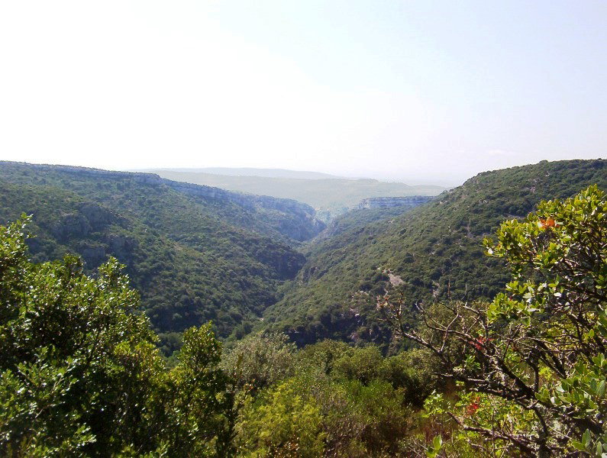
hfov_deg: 51.3
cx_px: 304
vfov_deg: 39.8
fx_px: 633
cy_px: 229
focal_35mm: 36
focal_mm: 5.54
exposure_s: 1/532
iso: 100
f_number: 5.24
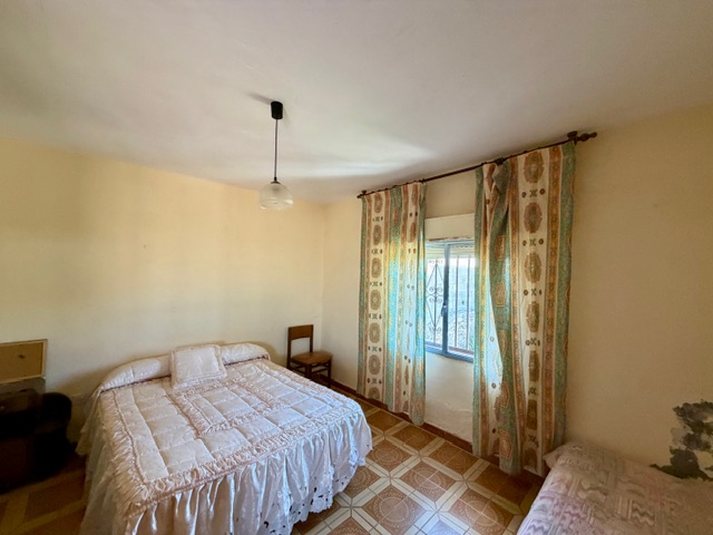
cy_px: 268
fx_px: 288
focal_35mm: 14
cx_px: 356
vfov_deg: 85.7
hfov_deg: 102.1
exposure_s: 1/60
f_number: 2.2
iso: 320
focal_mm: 2.22
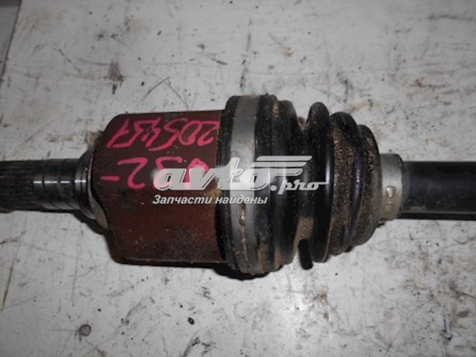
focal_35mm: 26
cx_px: 238
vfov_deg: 53.1
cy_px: 178
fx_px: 358
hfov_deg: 67.3
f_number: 8
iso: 80
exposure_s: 1/30
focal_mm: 4.6
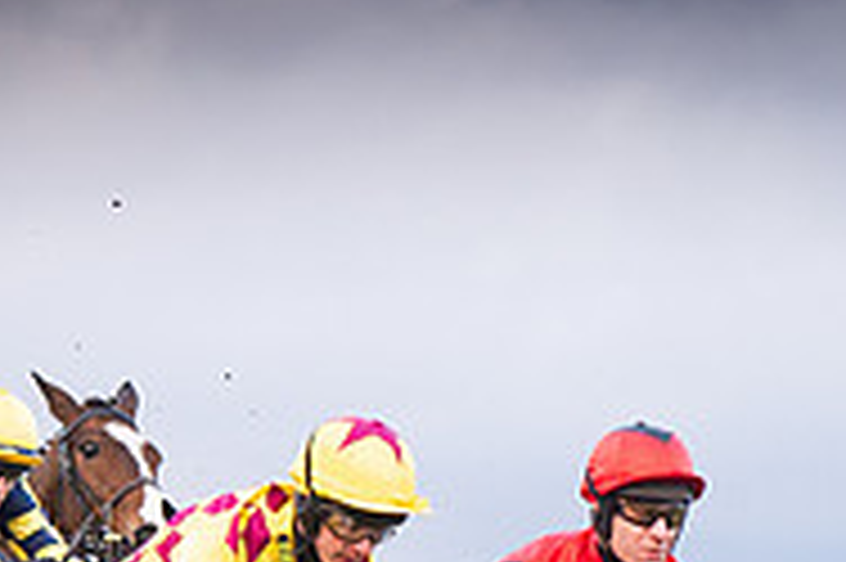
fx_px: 10566
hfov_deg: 4.6
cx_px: 1093
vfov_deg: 3.0
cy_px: 1010
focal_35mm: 450
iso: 2000
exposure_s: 1/1250
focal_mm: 122
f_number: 4.5
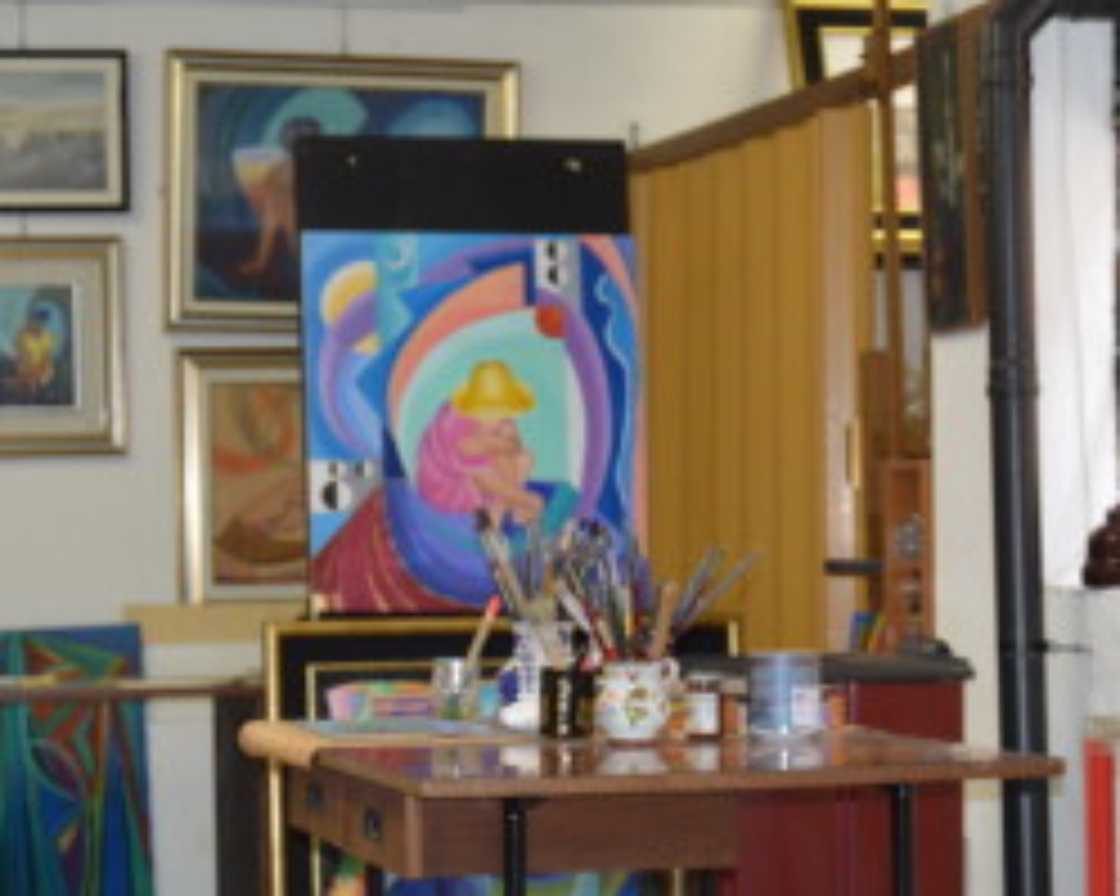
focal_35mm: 113
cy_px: 648
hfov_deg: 17.0
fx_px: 3744
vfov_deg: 13.6
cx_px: 580
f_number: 4.5
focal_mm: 40
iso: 1250
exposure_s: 1/60
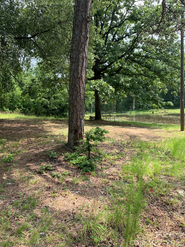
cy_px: 121
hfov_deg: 51.3
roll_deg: +4.0
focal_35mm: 27
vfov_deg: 65.3
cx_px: 90
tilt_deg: -0.7
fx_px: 192
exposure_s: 1/529
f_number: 1.8
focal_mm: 4.25
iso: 25
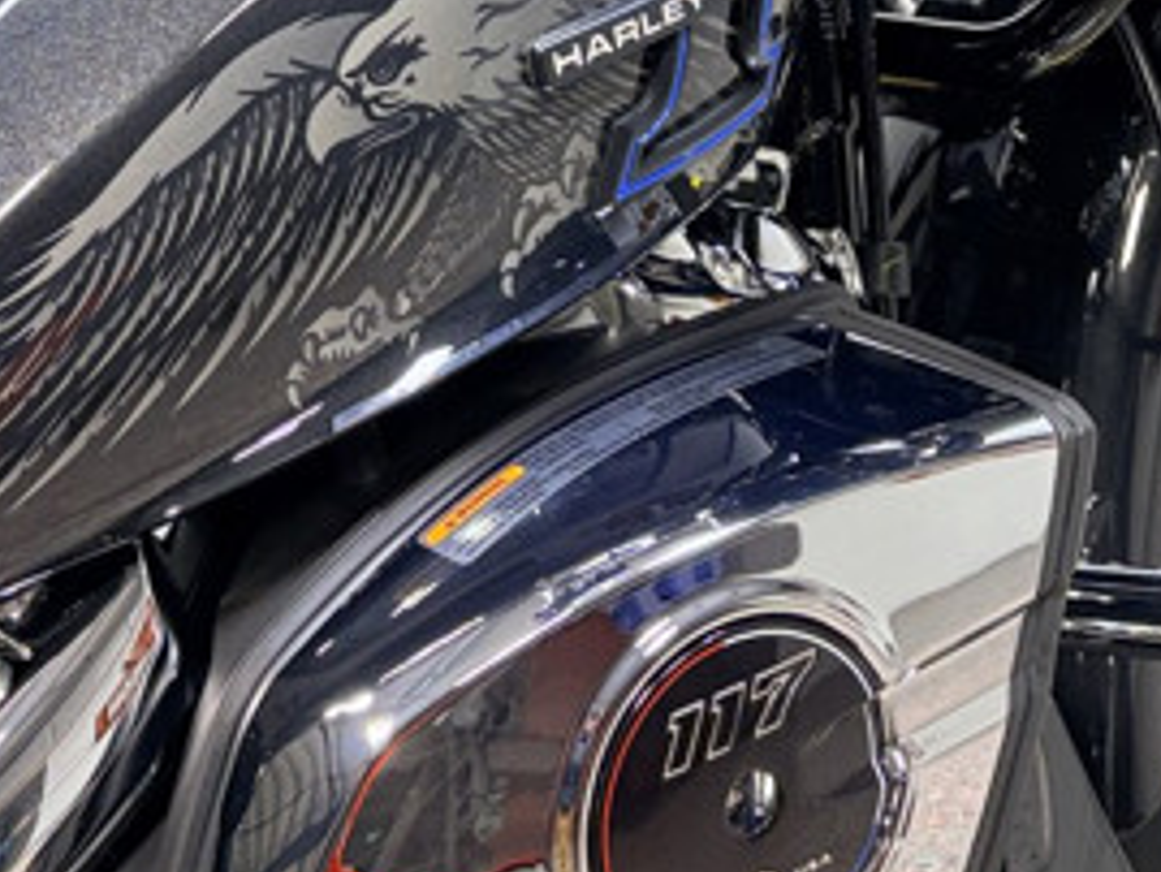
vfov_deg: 13.1
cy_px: -660
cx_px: 347
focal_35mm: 103
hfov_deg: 19.0
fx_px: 3456
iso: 50
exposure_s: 1/120
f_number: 1.6
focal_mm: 5.96
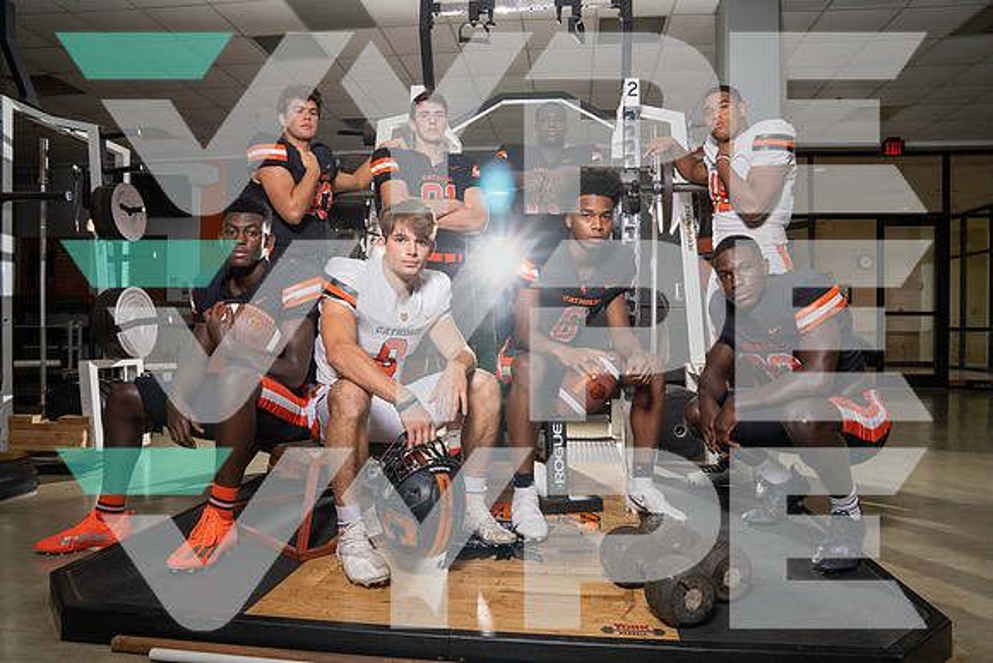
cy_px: 332
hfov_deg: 73.7
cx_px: 496
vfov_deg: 53.2
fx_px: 662
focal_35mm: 24
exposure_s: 1/250
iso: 800
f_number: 10
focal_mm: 24
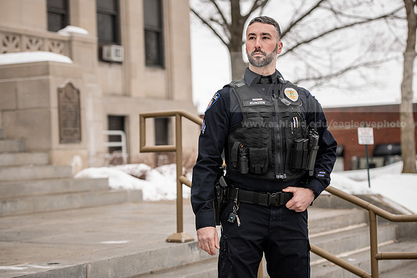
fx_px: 1101
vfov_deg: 14.4
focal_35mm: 95
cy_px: 139
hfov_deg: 21.5
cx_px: 208
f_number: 4
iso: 125
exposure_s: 1/400
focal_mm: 95
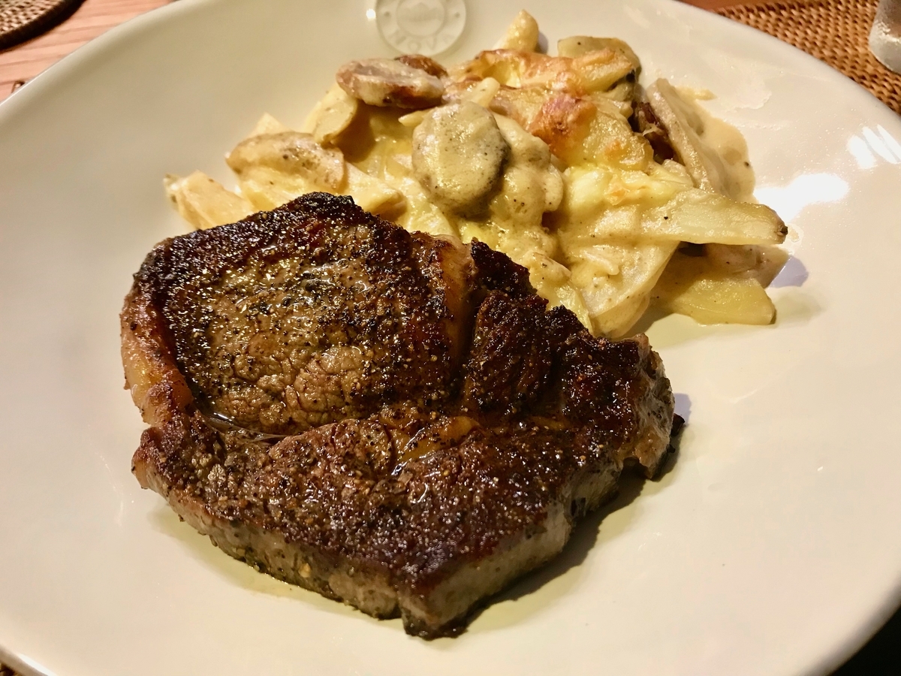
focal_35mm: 28
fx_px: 729
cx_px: 450
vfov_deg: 49.7
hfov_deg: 63.4
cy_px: 338
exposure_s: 1/15
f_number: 1.8
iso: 64
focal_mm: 3.99
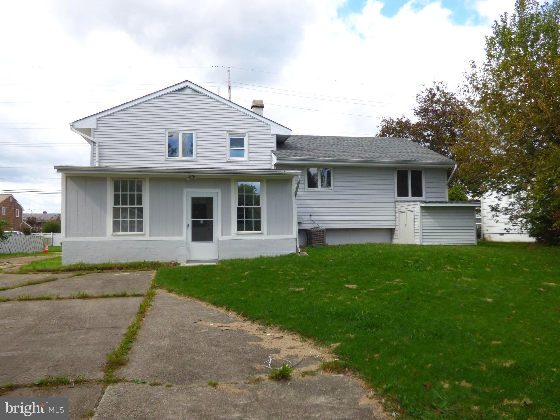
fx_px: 453
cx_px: 280
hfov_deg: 63.4
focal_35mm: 28
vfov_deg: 49.7
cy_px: 210
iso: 100
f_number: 3.2
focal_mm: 5.04
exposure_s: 1/500
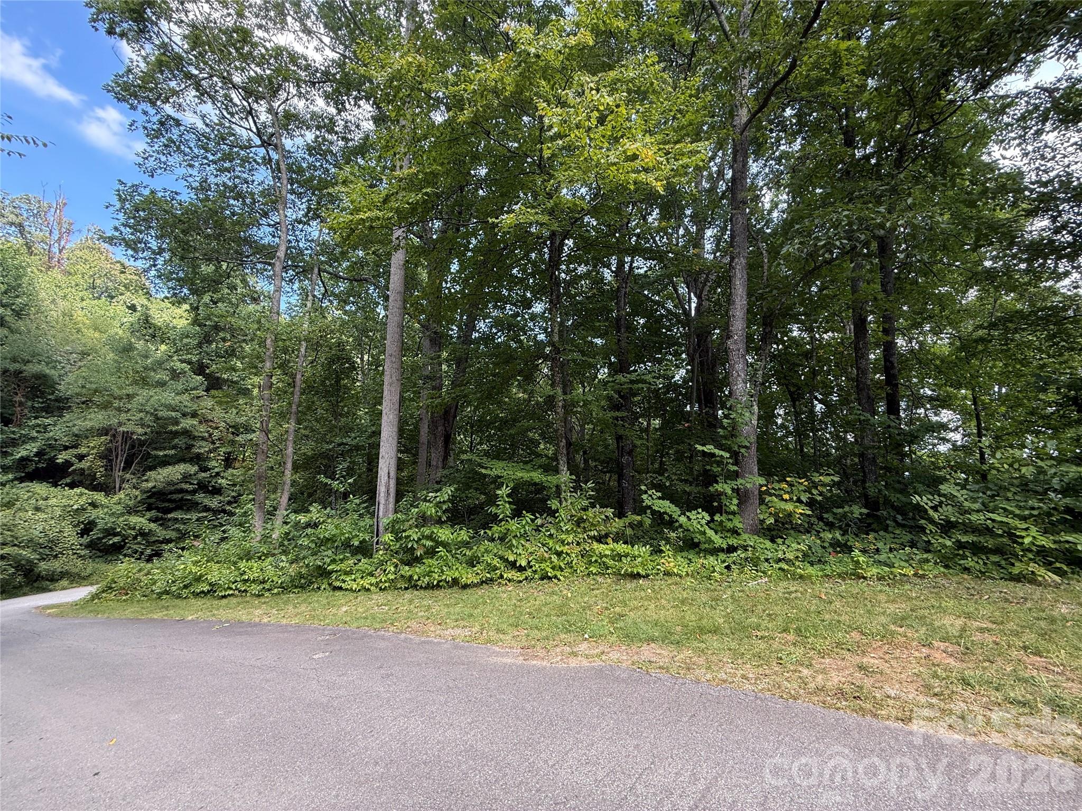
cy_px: 406
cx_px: 541
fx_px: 438
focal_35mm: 14
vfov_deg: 85.7
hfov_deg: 102.1
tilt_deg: +7.7
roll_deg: -0.9
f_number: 2.2
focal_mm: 2.22
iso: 64
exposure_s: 1/106
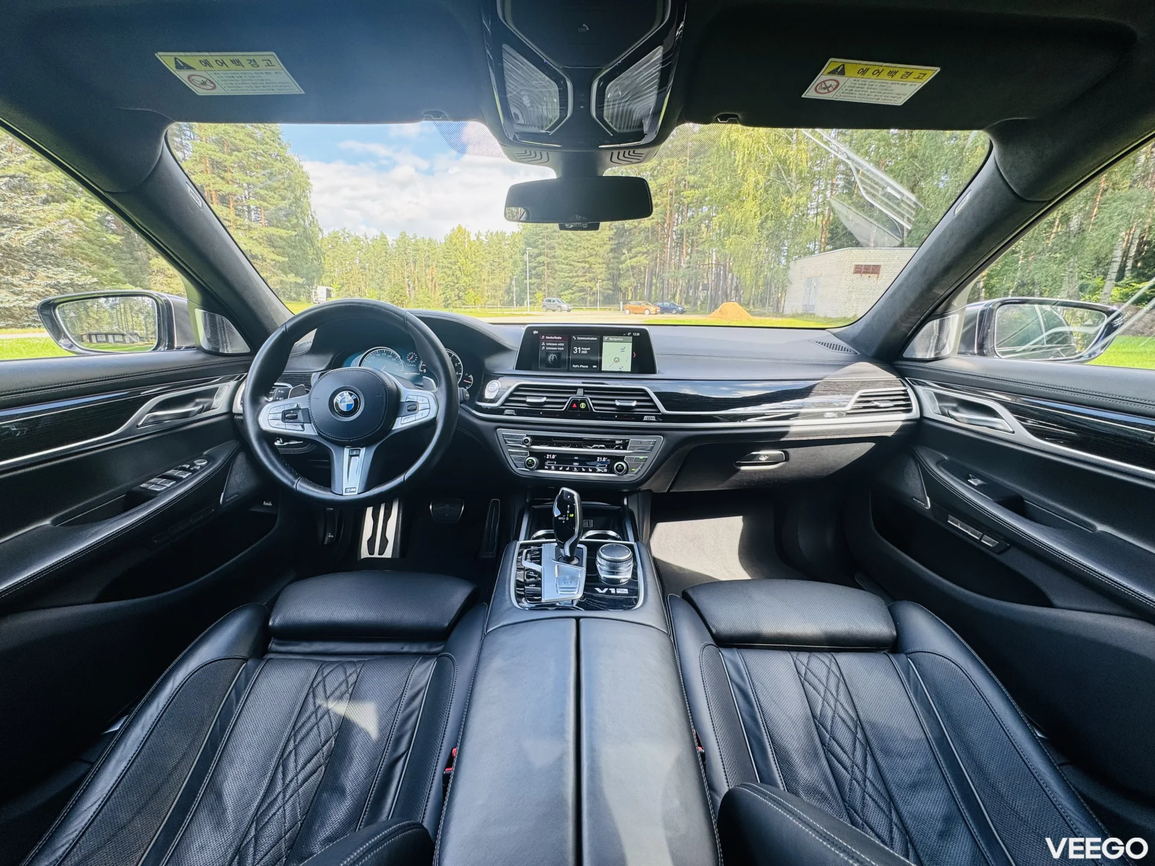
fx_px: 467
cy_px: 433
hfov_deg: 102.1
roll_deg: -0.7
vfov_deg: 85.7
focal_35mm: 14
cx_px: 578
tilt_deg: -16.9
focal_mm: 2.22
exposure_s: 1/99
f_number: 2.2
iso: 40
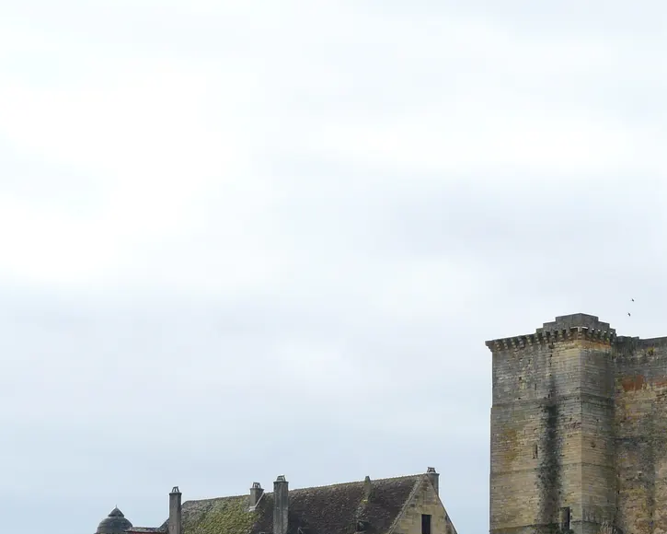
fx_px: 3198
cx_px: 368
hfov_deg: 11.9
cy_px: 441
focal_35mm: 162
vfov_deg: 9.5
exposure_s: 1/200
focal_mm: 15.4
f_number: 5.6
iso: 100
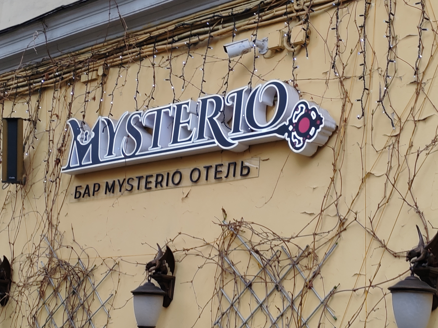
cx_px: 219
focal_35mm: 84
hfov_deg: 23.3
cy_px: 164
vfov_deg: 17.6
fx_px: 1063
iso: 100
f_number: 1.9
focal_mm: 6.12
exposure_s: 1/100
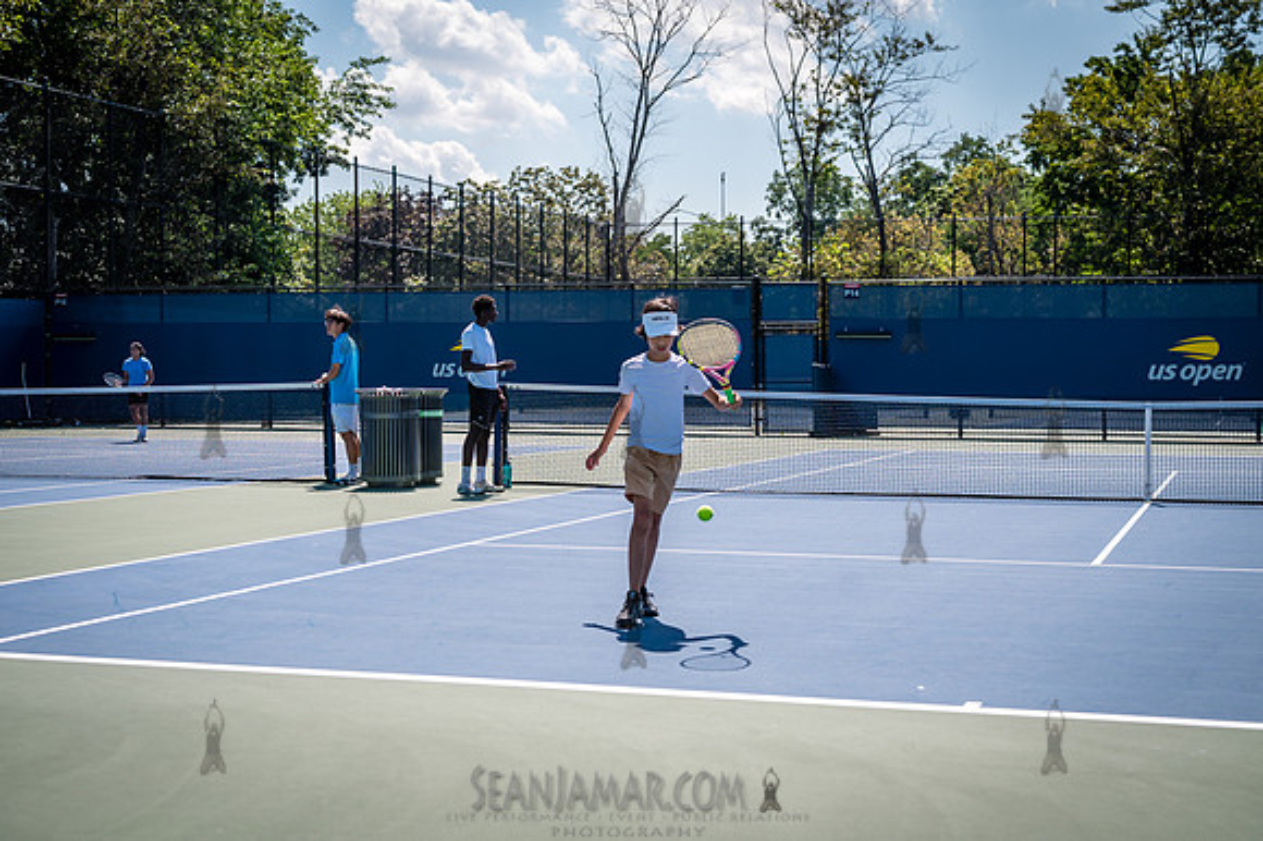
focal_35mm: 52
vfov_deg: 26.1
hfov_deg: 38.4
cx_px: 632
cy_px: 420
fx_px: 1813
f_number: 4
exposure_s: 1/1000
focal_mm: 51
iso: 100
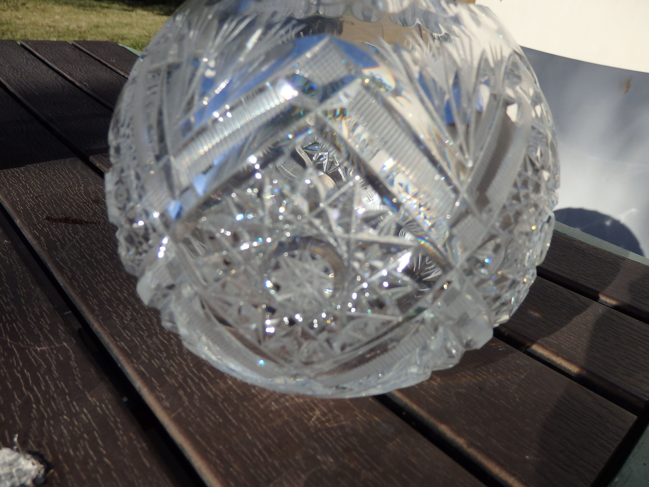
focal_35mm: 25
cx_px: 324
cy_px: 244
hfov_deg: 69.4
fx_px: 469
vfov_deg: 54.9
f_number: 8.7
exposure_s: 1/250
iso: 125
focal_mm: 4.5
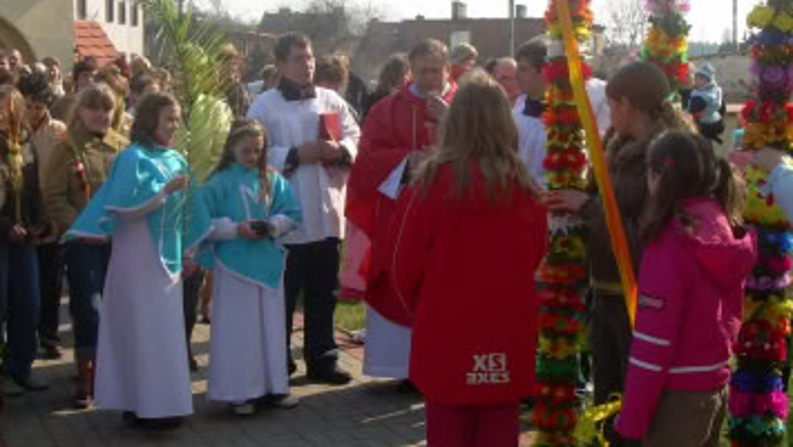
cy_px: 177
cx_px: 407
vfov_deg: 18.5
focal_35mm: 65
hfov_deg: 32.3
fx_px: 1367
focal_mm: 8.9
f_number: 5.3
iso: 50
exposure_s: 1/229
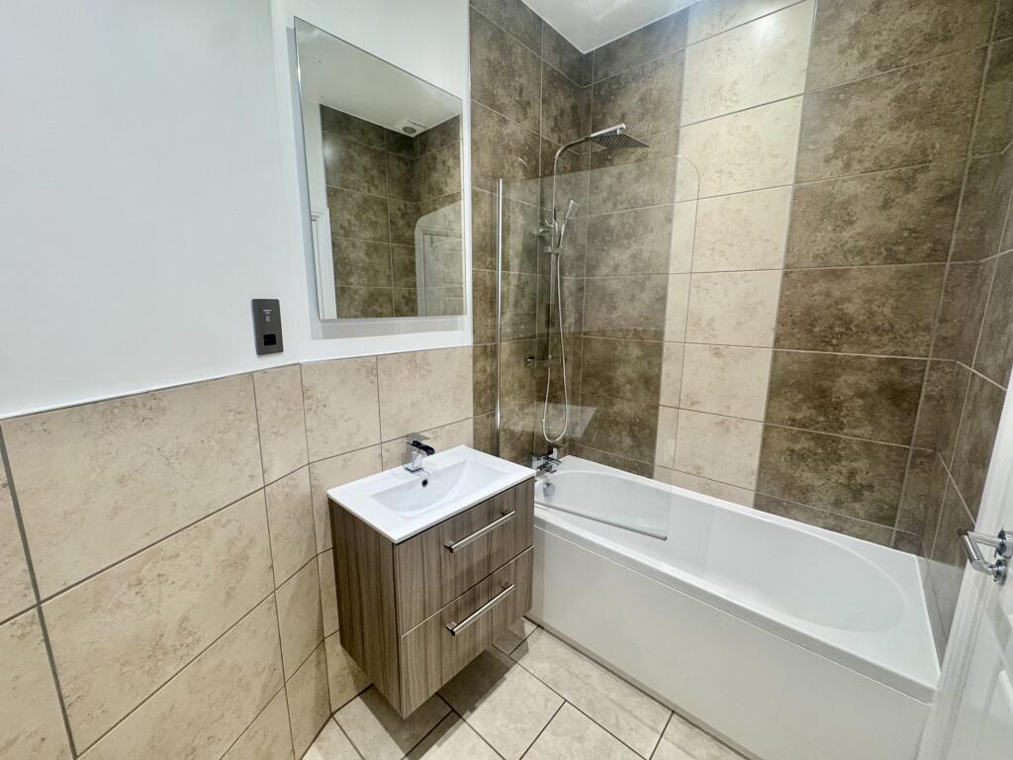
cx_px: 506
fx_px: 410
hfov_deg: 102.1
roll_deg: -0.5
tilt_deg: -9.4
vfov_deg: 85.7
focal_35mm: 14
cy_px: 380
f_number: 2.2
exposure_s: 1/100
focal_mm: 2.22
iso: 200
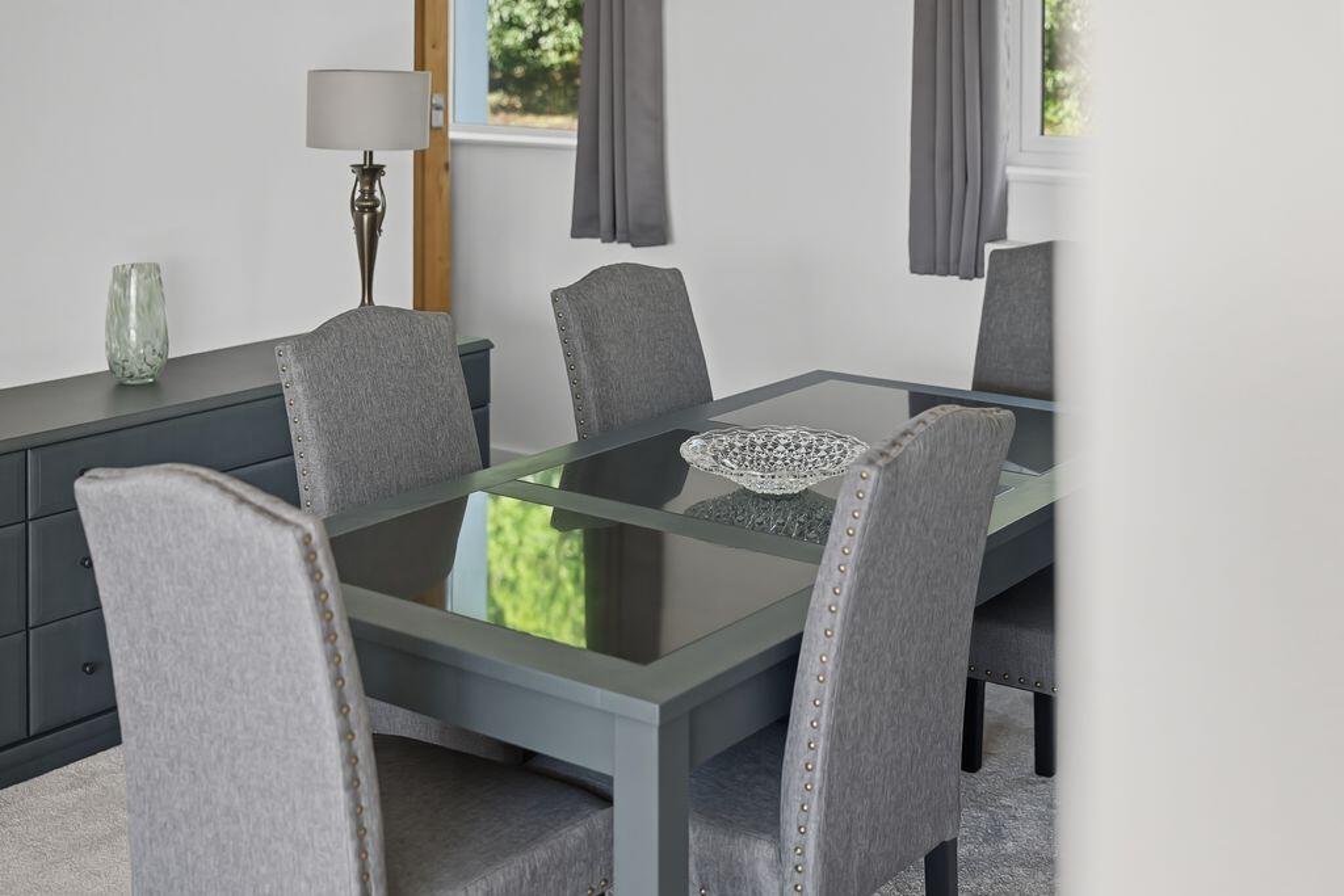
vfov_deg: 29.9
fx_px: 1680
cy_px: 448
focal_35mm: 45
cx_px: 672
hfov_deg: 43.6
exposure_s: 1/1600
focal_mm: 45
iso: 1250
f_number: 2.8
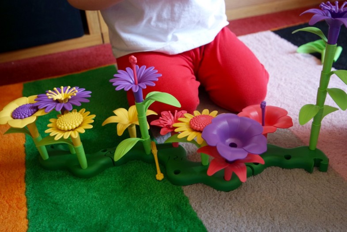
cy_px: 116
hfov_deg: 48.5
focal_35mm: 40
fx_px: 386
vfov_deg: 33.4
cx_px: 174
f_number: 4.5
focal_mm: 26
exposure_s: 1/50
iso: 800
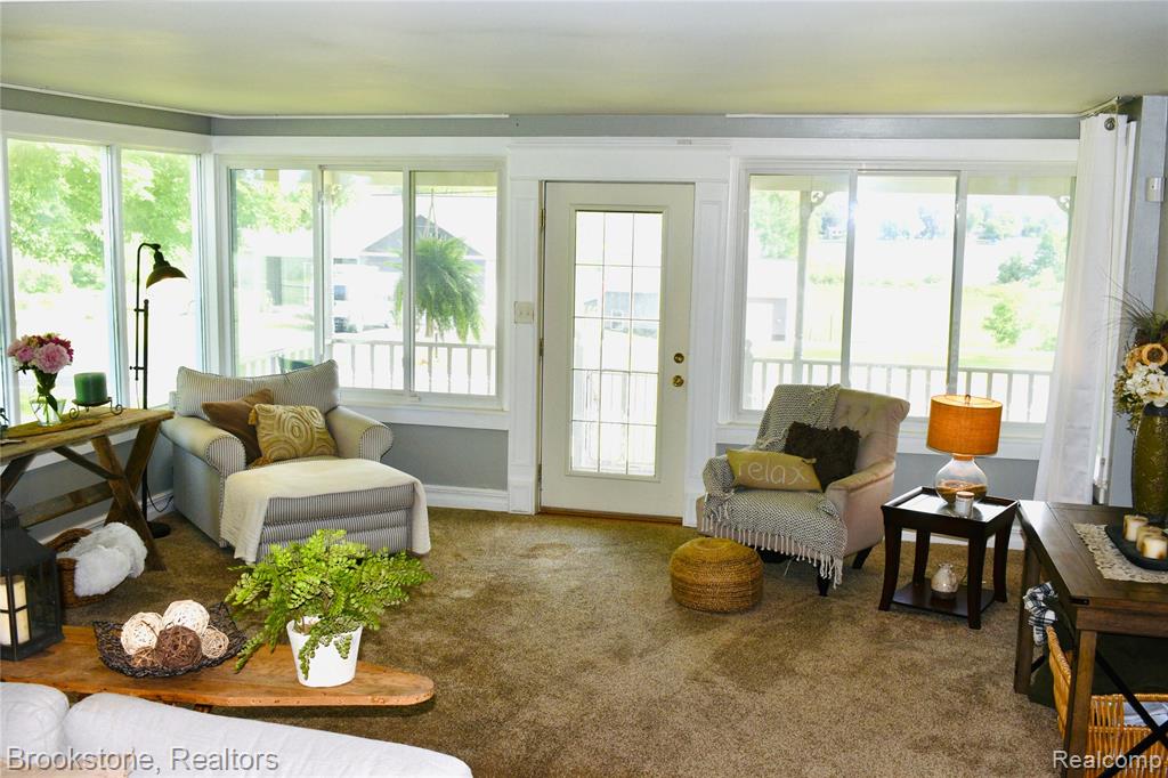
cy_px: 389
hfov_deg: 53.1
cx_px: 584
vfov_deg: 36.8
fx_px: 1168
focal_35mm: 36
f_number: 5.6
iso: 180
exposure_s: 1/125
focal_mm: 24
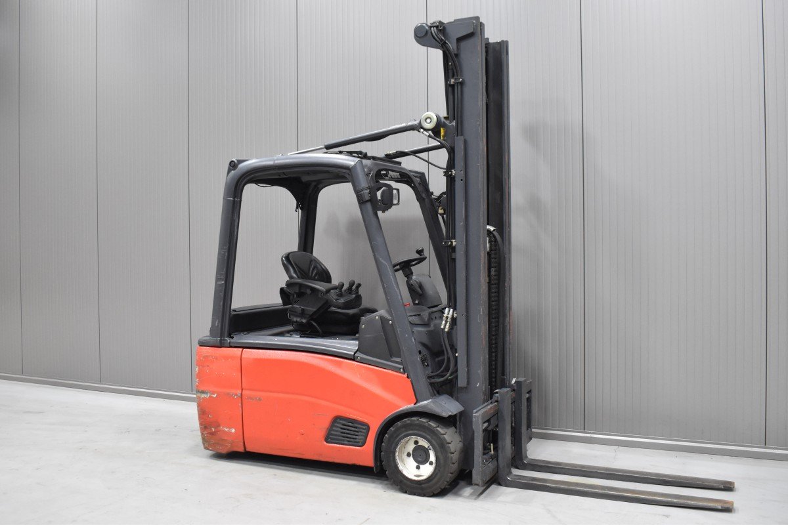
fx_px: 722
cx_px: 394
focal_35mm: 33
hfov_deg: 57.2
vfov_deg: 40.0
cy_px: 262
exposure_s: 1/30
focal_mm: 22
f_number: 5
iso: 1600
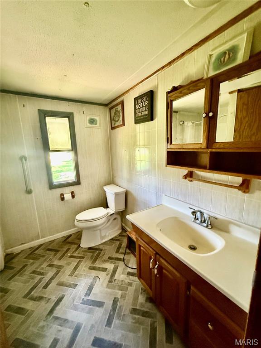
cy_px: 174
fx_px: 141
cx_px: 130
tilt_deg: -9.1
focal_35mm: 14
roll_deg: +1.0
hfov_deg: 85.7
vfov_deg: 102.1
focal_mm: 2.22
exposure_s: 1/60
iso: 1000
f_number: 2.2
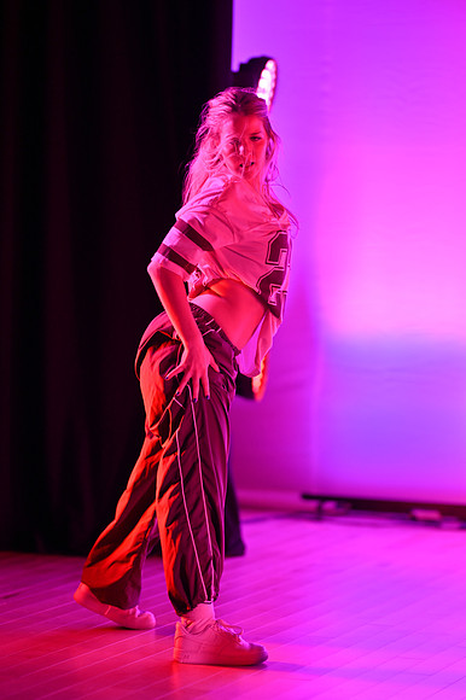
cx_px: 233
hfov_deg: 10.8
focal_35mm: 127
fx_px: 2469
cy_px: 350
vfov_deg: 16.1
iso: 64
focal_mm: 85
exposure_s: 1/400
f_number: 1.2
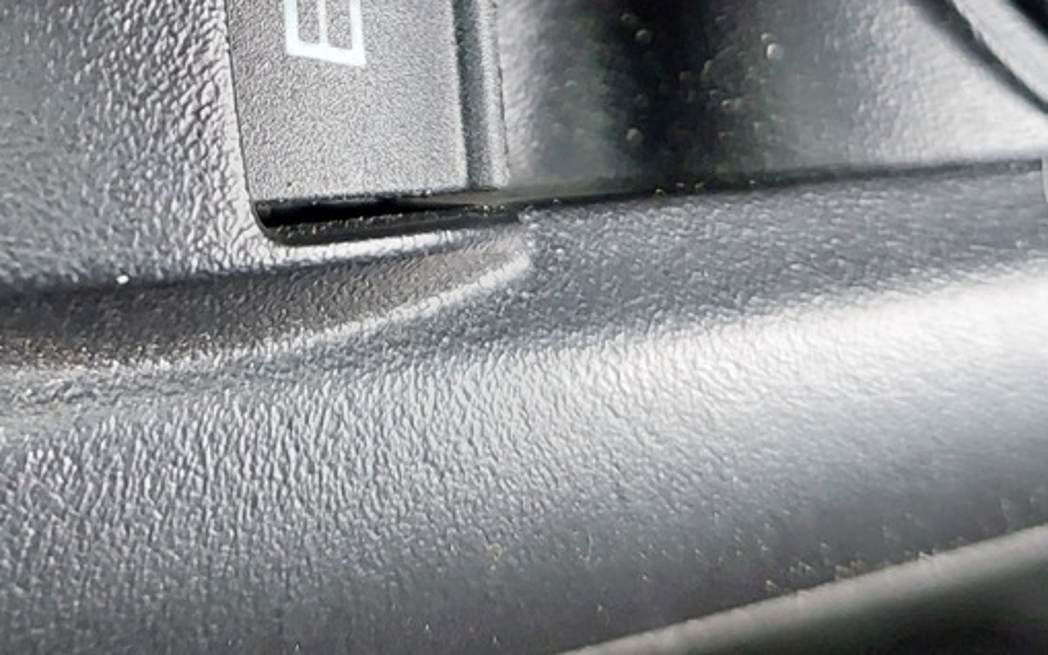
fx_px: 2142
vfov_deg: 16.3
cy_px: -235
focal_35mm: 75
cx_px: 319
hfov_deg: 27.3
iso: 500
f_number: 1.8
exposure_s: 1/50
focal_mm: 5.23
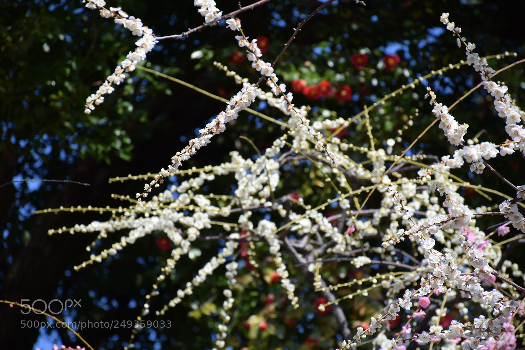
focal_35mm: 210
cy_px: 175
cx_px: 262
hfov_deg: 9.8
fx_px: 3062
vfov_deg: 6.5
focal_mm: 140
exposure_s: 1/320
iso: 100
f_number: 5.6
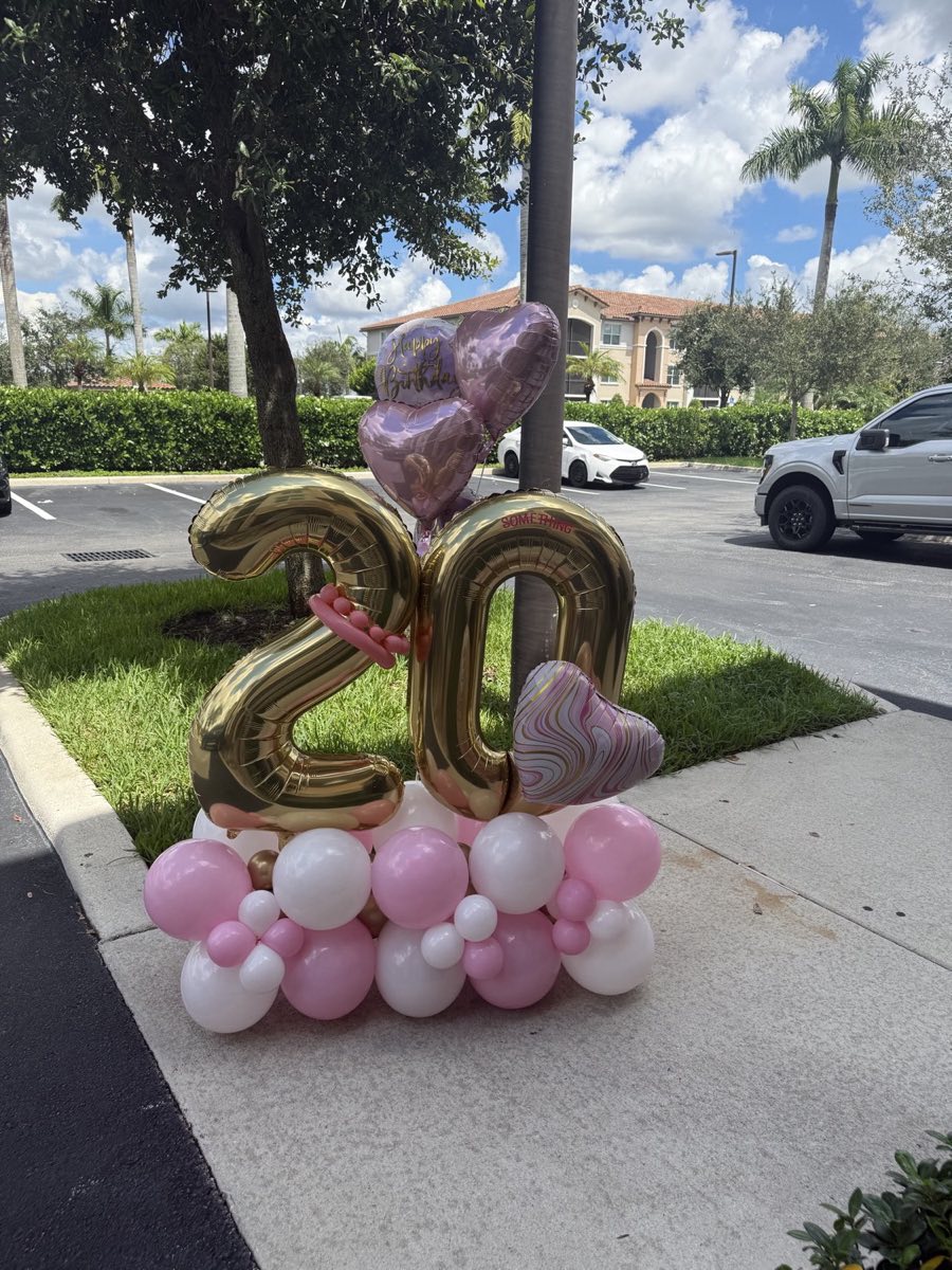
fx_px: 880
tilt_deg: -13.8
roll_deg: -0.9
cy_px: 635
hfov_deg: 56.8
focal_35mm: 24
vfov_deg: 71.6
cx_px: 476
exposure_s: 1/3425
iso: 100
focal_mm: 6.76
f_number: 1.78
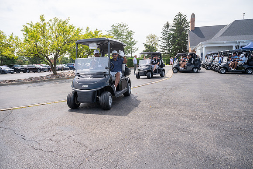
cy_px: 84
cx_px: 126
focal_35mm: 24
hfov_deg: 73.8
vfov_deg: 53.1
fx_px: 169
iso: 250
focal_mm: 24
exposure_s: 1/1250
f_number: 5
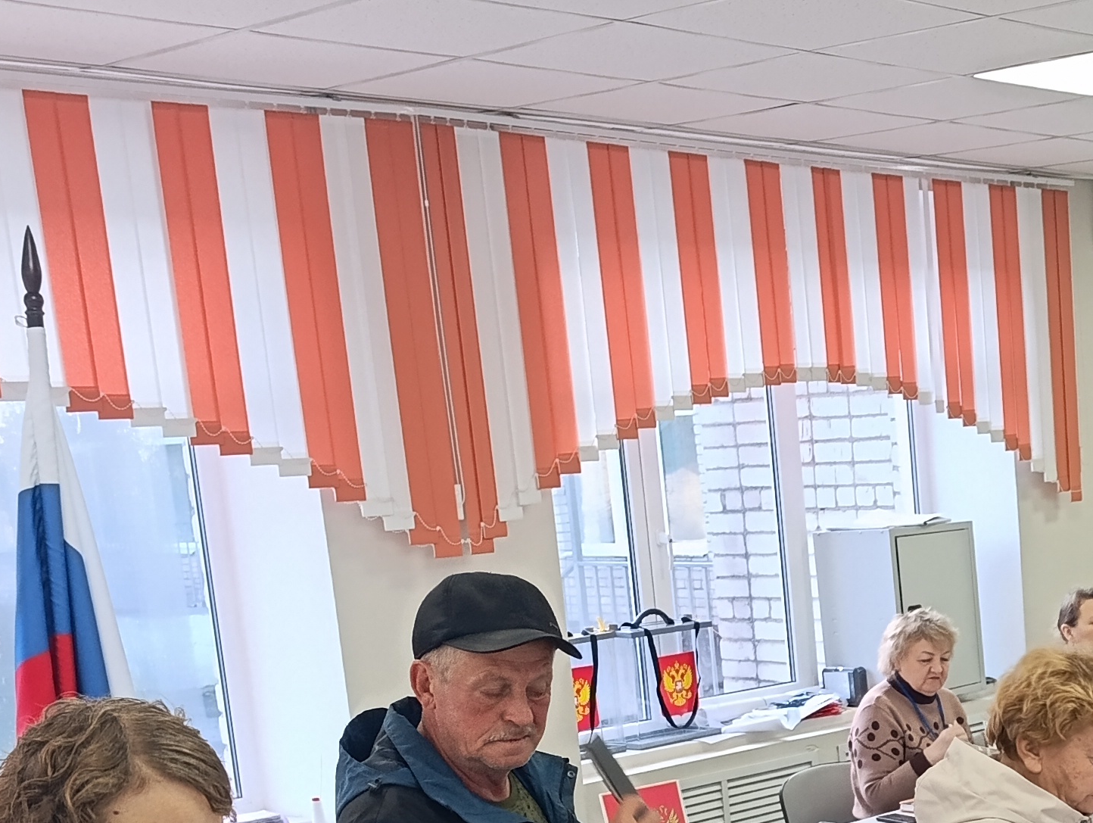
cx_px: 1122
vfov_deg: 21.8
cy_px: 835
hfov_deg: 27.8
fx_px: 2055
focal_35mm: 65
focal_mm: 6.11
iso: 500
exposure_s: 1/100
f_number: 1.7
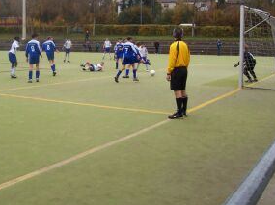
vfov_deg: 27.8
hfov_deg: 36.6
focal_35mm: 52
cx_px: 101
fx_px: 413
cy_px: 65
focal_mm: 5.6
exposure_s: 1/125
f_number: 5.6
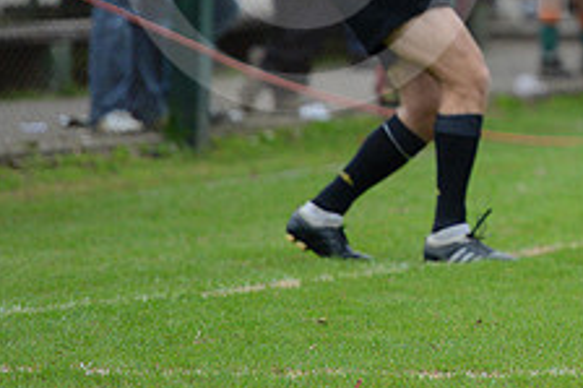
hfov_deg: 4.2
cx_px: 747
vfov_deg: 2.8
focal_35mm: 493
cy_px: -72
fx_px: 7978
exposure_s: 1/500
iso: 1600
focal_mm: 190
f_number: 2.8
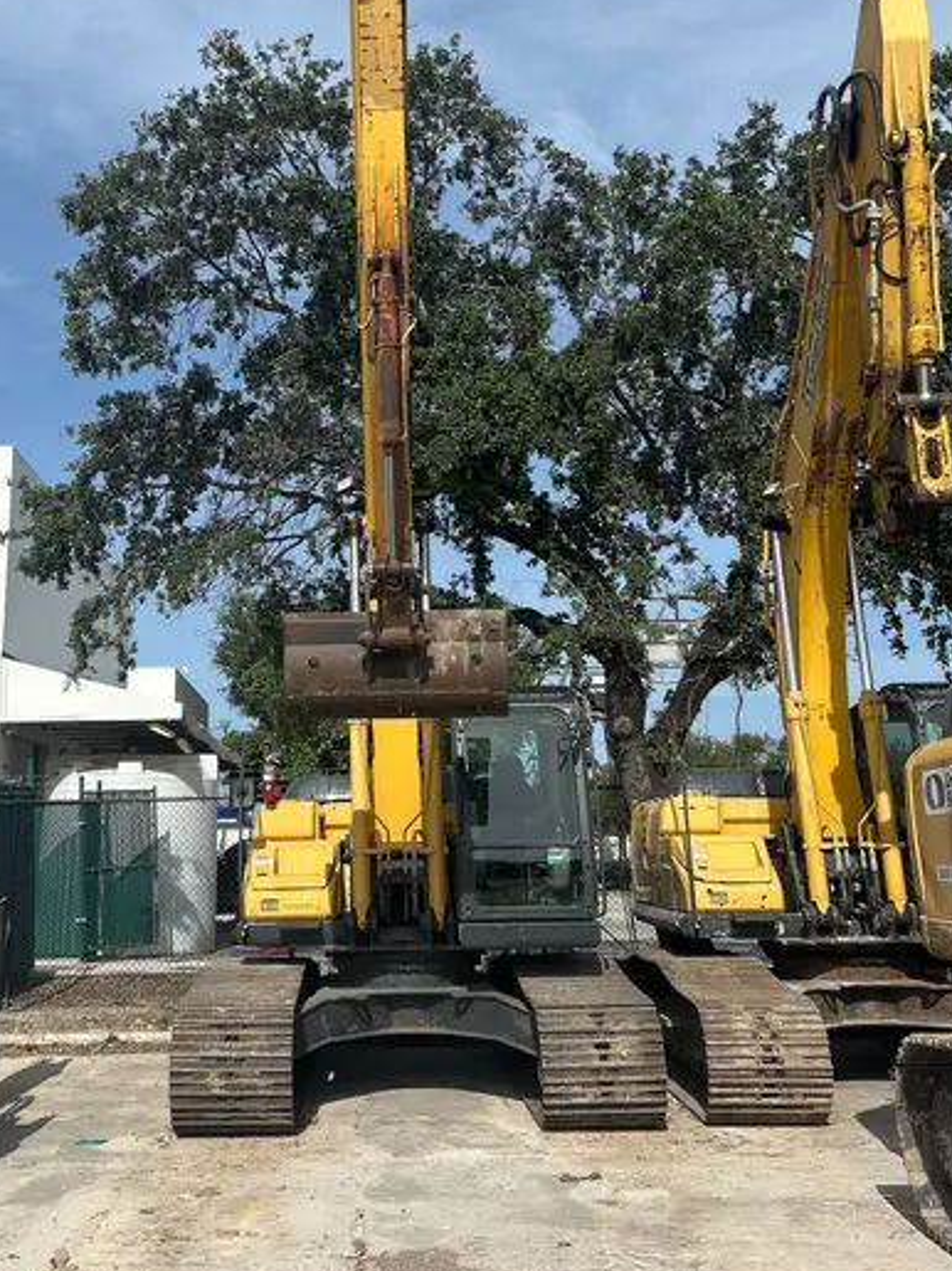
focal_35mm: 37
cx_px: 343
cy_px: 515
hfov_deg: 38.3
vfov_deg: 49.9
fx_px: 1357
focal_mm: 5.7
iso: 50
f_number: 1.5
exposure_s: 1/5882
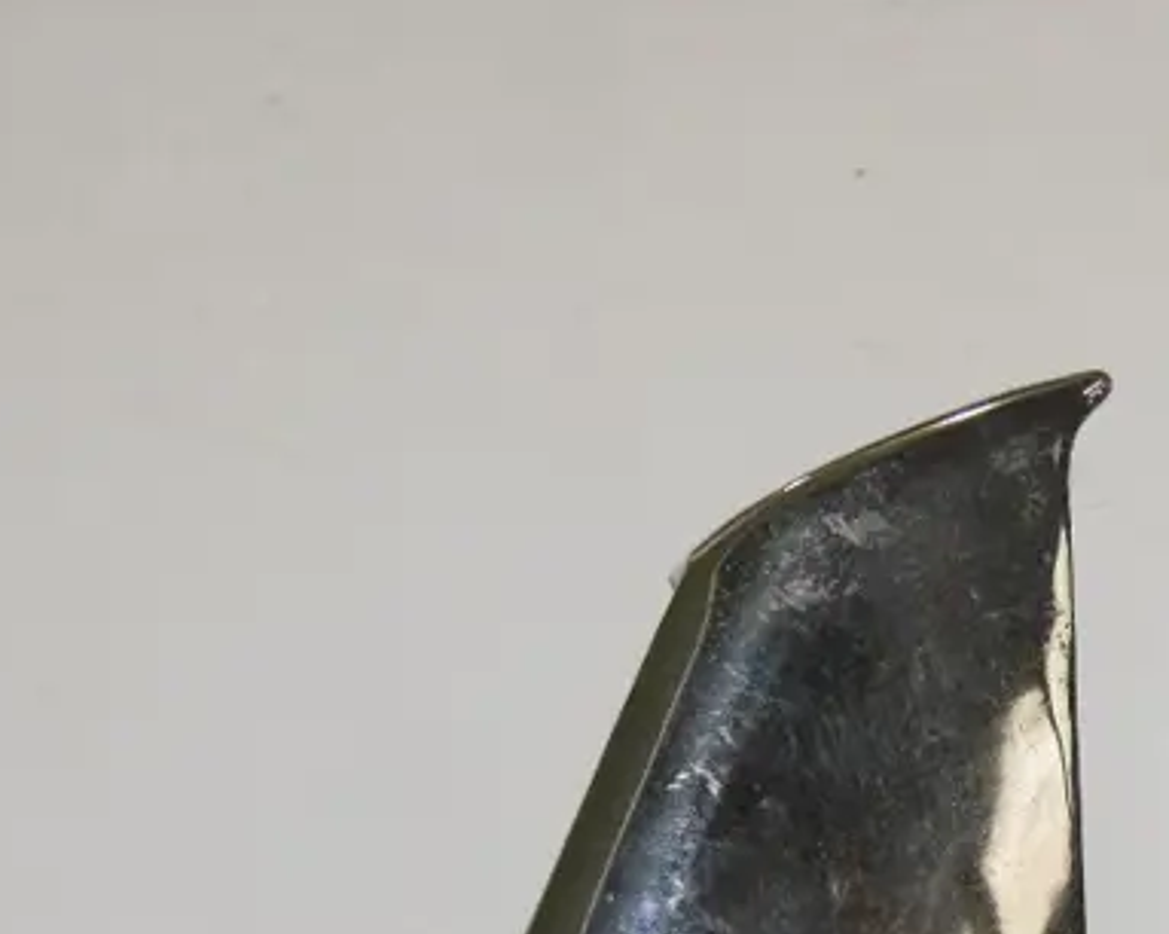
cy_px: 1161
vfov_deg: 13.0
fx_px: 3977
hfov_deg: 16.5
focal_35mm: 115
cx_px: 1087
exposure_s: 1/320
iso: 3200
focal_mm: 22
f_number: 4.9
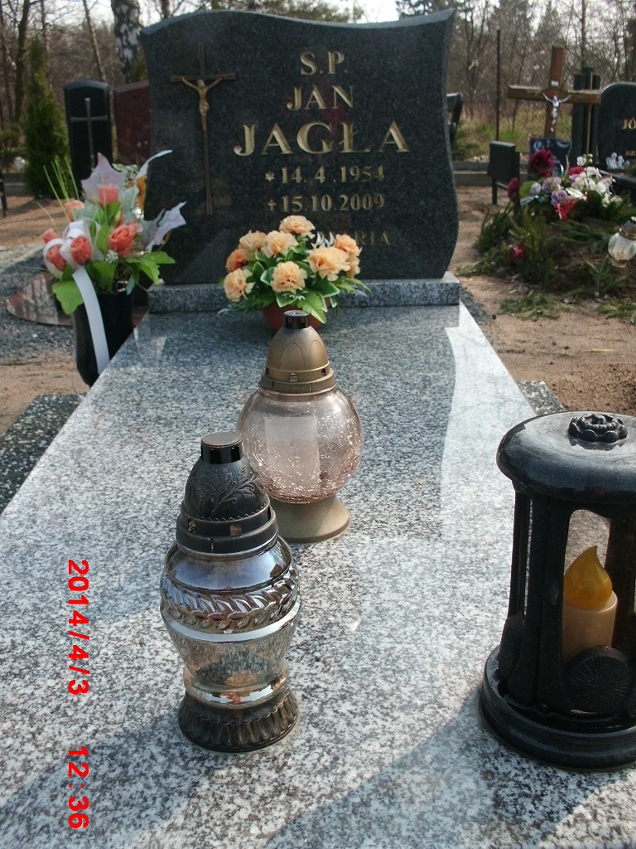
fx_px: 882
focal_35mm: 36
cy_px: 424
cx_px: 318
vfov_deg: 51.4
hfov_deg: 39.7
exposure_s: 1/160
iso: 100
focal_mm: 6.3
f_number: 7.3
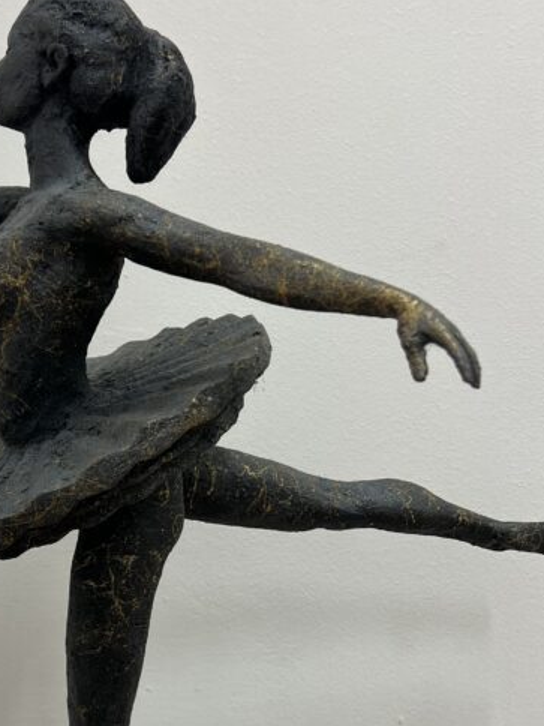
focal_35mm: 55
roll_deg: -0.3
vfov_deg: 34.1
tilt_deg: -8.5
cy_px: 561
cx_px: 123
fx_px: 1152
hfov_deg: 26.2
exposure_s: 1/100
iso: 64
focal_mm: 5.7
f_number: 1.5
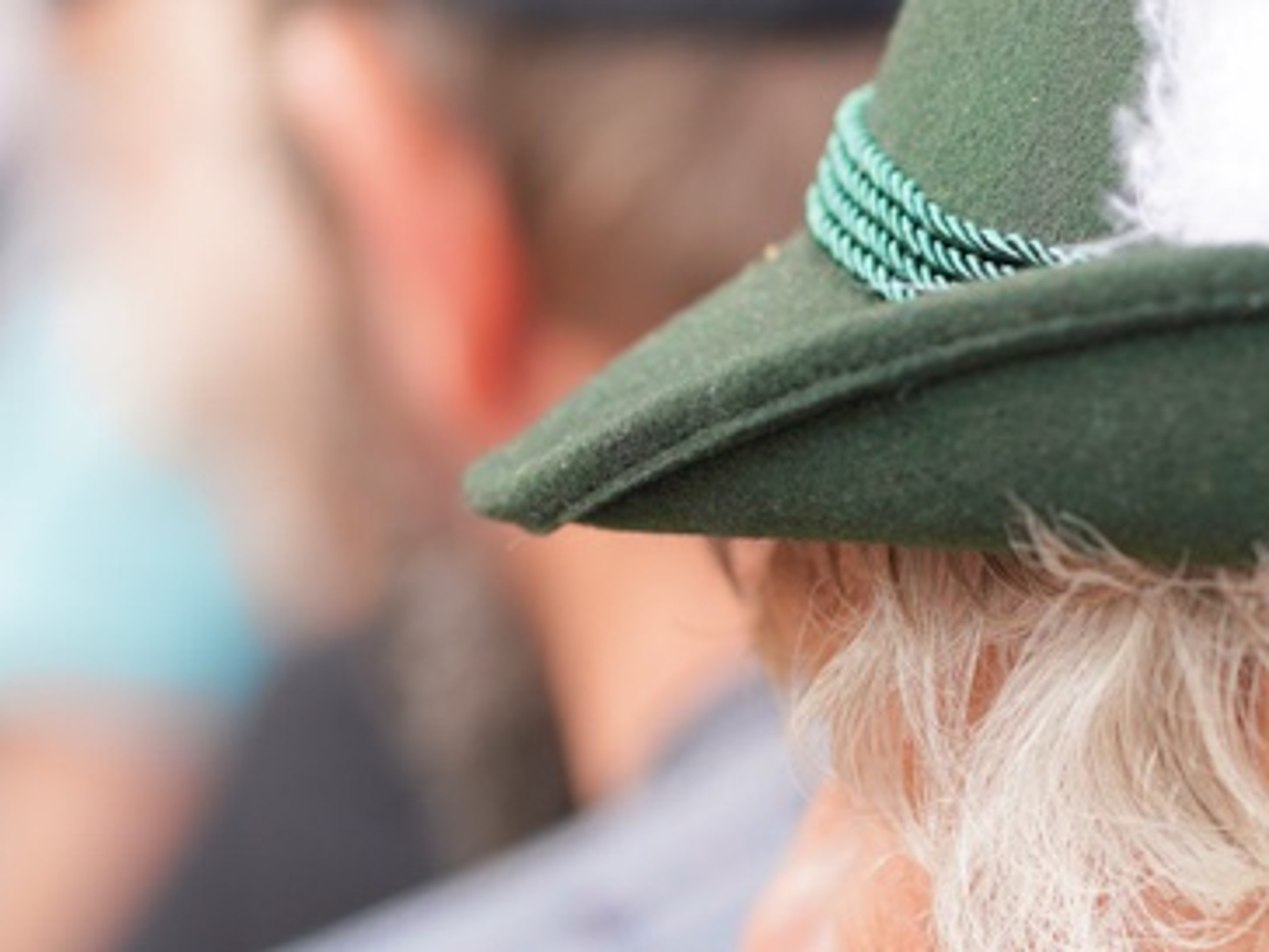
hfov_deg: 9.7
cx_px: 1272
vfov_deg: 7.3
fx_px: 7405
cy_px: 704
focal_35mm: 202
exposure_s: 1/250
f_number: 3.5
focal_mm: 85
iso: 125
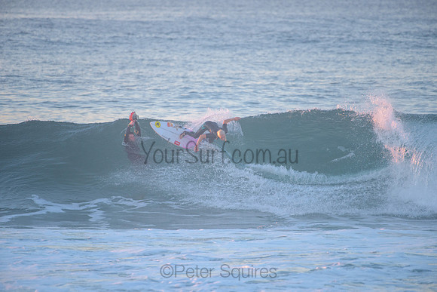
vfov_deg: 2.7
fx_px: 6260
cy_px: 146
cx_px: 218
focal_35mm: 516
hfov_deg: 4.0
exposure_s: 1/400
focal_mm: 500
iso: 720
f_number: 5.6
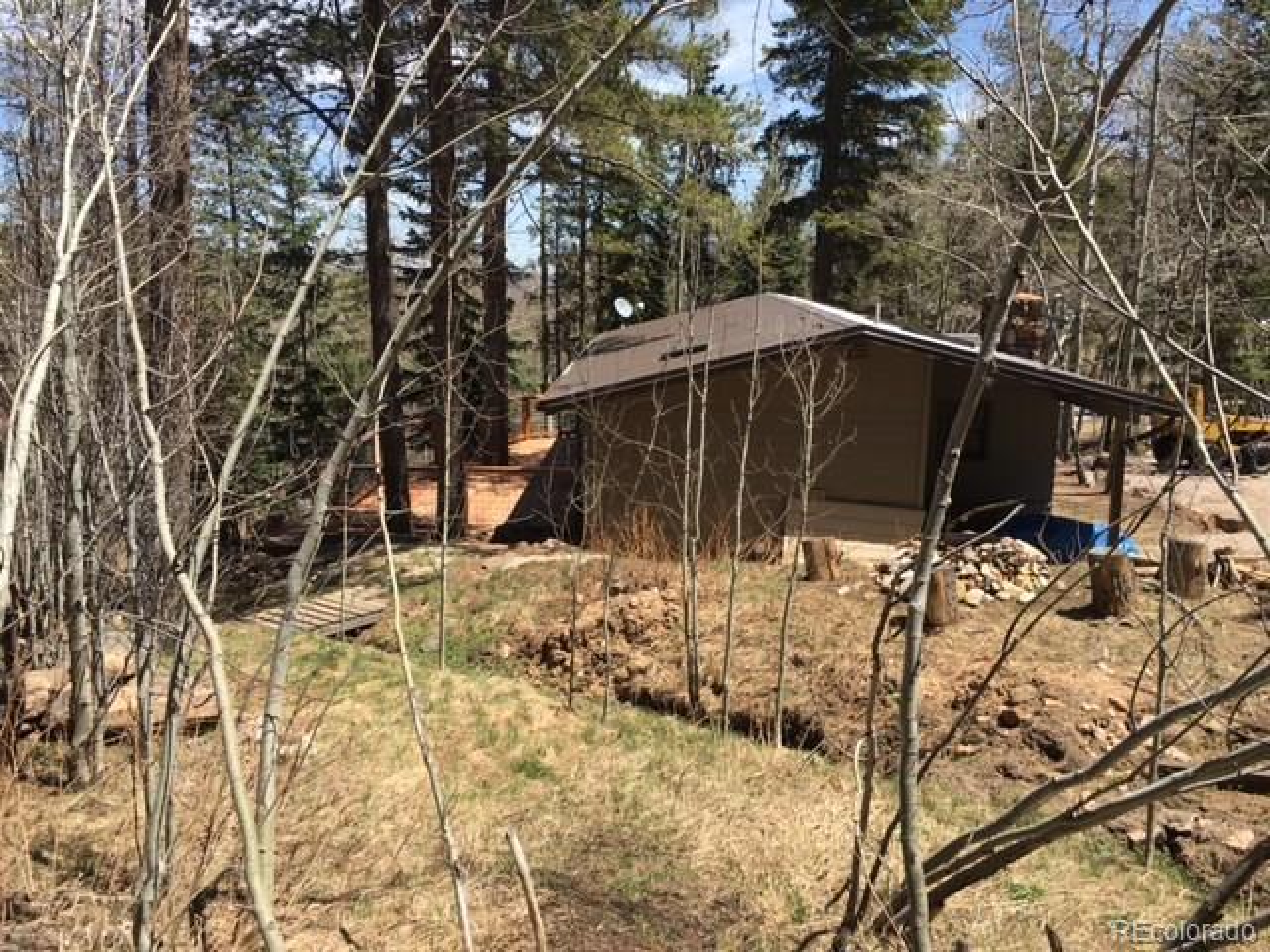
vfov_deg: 48.2
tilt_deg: -11.3
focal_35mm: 29
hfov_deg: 61.7
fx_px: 1064
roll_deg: -1.9
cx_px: 635
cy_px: 476
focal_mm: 4.15
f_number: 2.2
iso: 25
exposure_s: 1/962
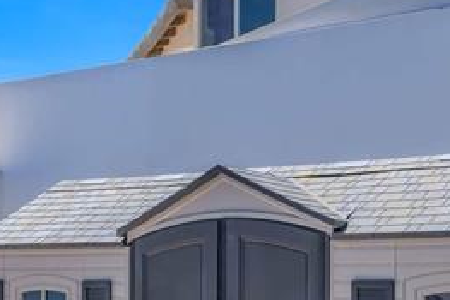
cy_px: 312
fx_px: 974
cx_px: 74
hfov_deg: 25.4
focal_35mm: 78
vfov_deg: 17.0
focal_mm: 20
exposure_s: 1/3000
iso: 100
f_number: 4
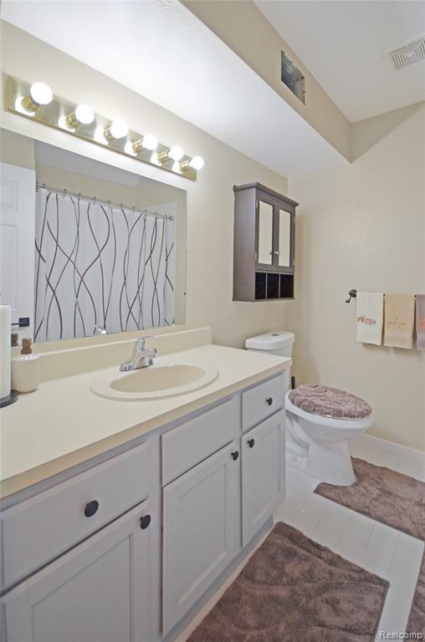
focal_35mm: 15
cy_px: 321
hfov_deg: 77.0
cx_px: 212
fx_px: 267
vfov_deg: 100.5
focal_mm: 10
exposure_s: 1/100
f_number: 5
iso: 400
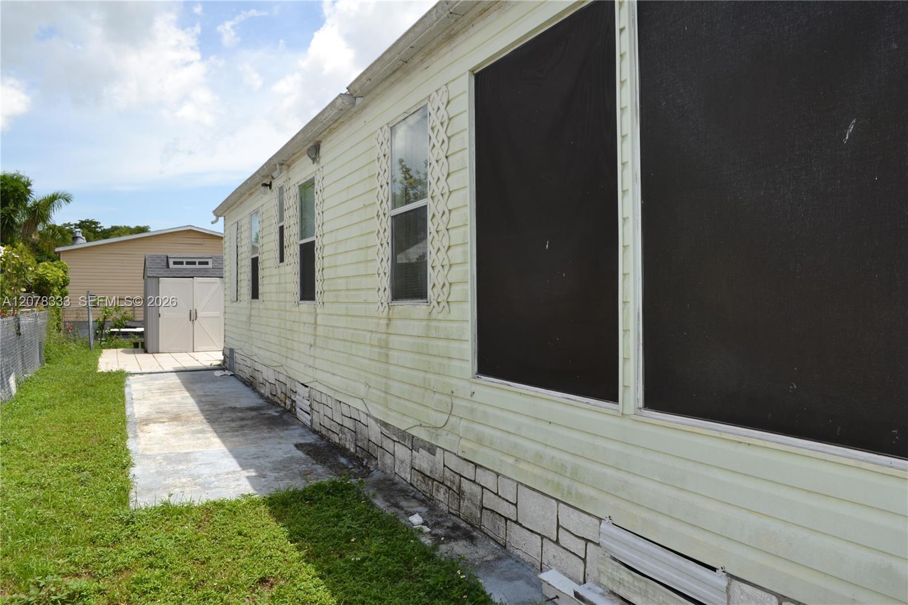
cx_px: 454
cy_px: 302
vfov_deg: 47.9
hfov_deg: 67.4
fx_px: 681
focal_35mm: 27
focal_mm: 18
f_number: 8
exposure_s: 1/200
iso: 100
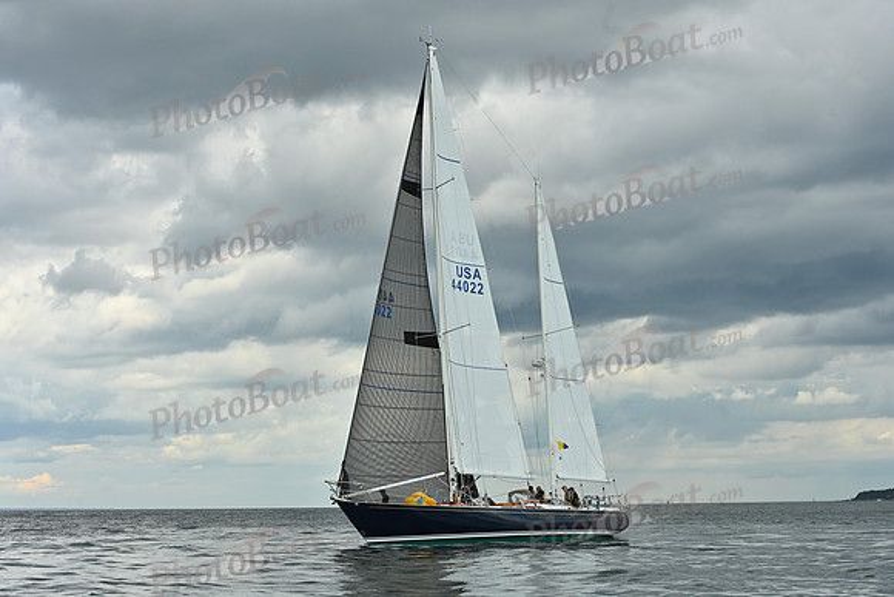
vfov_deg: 19.5
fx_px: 1739
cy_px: 298
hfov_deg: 28.8
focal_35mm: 70
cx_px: 447
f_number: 8
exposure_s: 1/800
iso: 250
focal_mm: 70
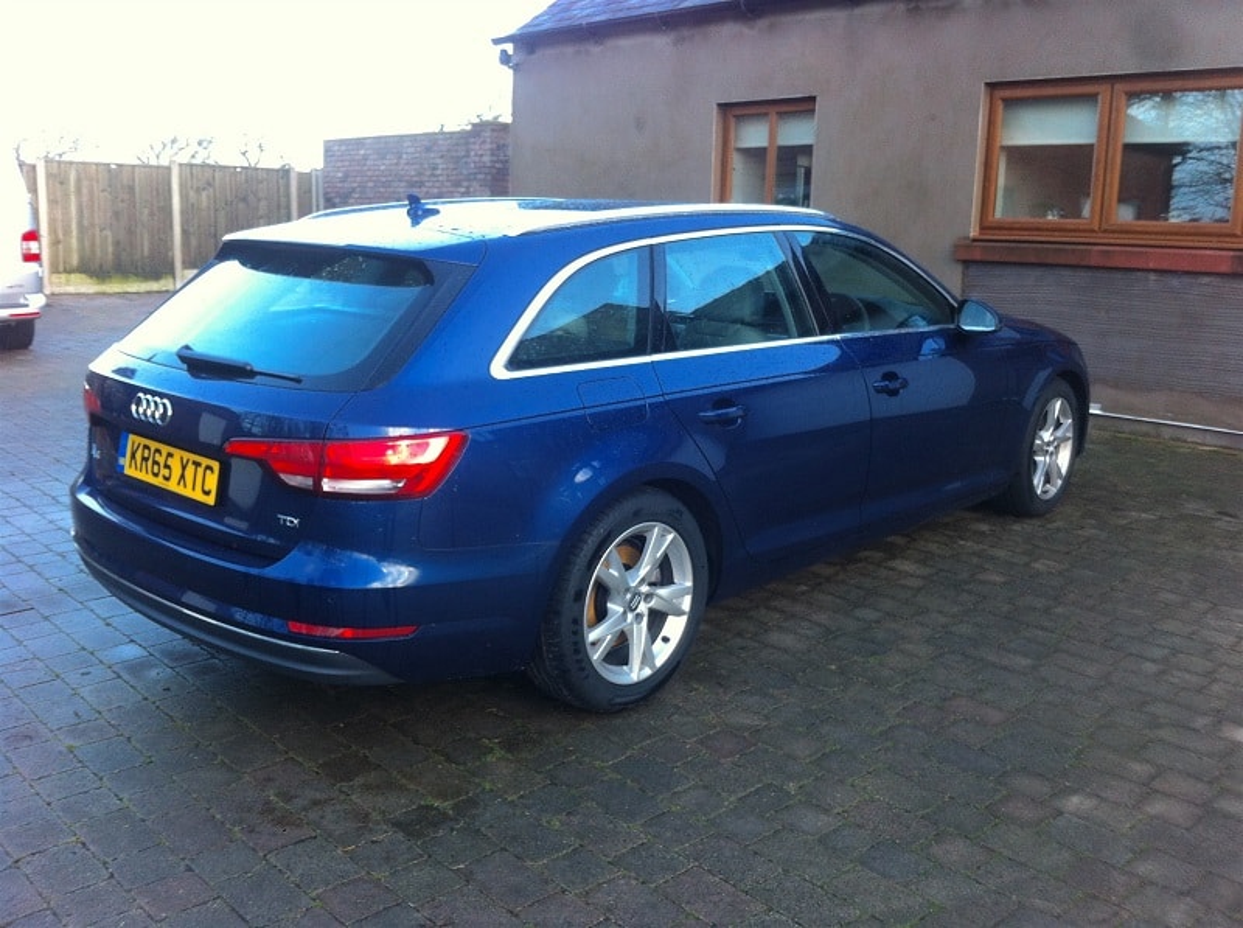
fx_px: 1255
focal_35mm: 35
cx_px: 622
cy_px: 464
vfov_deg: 40.6
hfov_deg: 52.7
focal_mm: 3.85
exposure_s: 1/40
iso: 80
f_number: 2.8
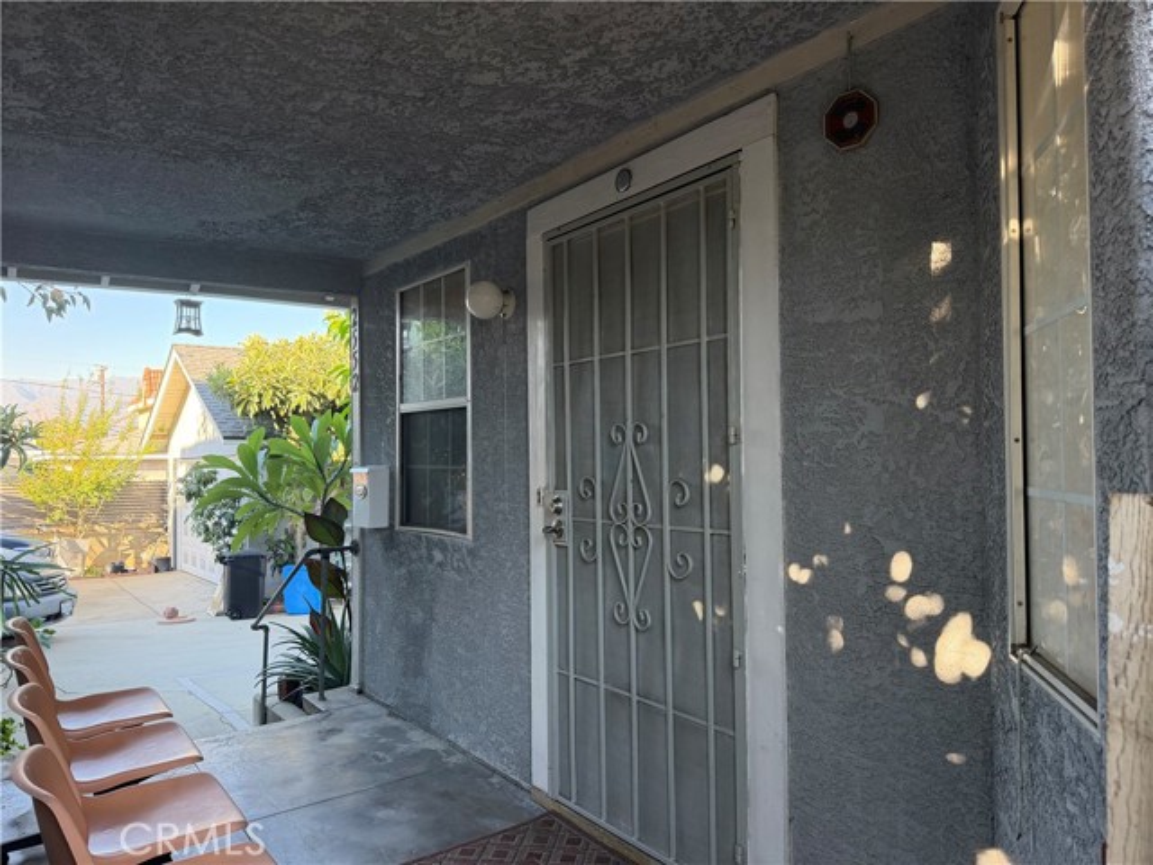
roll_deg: +0.4
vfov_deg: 56.8
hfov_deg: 71.6
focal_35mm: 24
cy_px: 432
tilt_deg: +0.2
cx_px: 576
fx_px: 799
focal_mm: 6.76
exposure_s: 1/225
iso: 160
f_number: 1.78
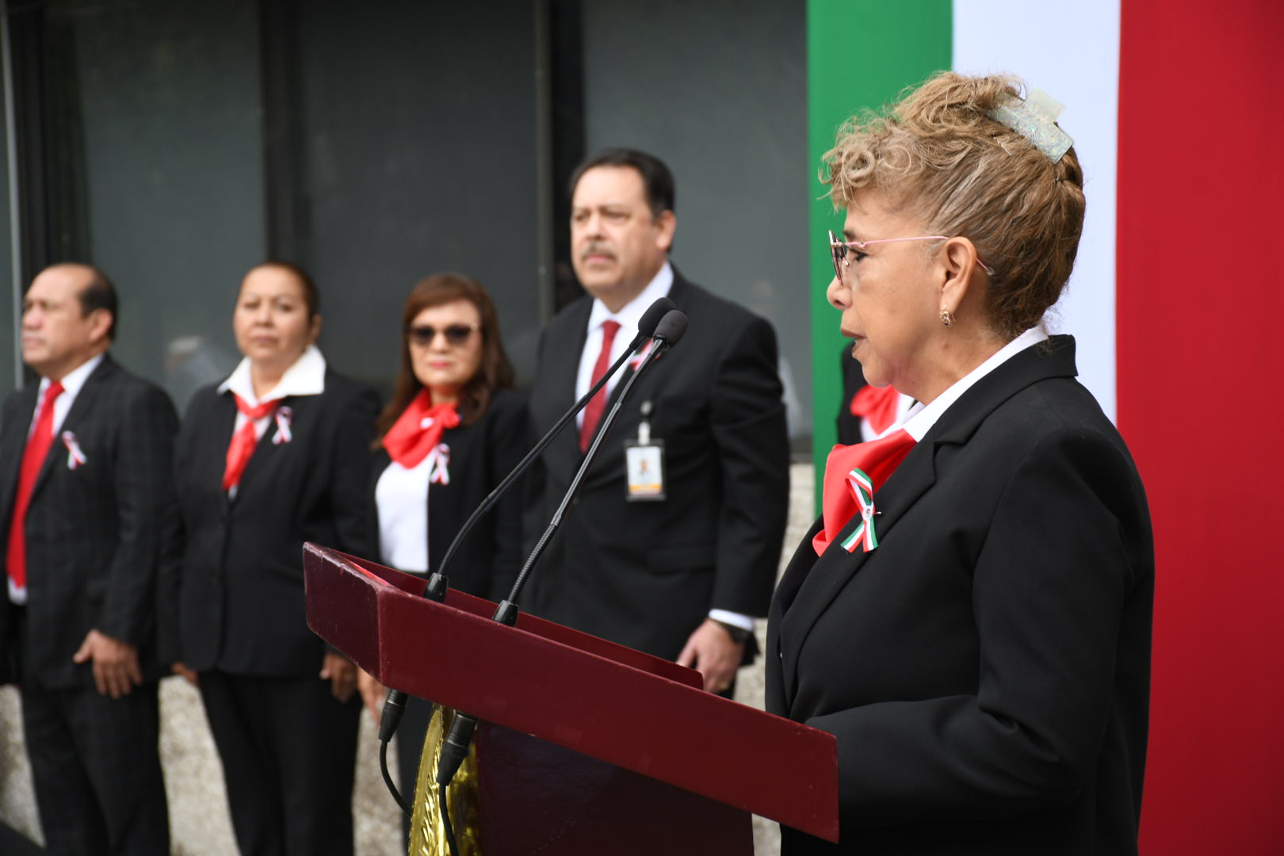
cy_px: 428
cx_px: 642
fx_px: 4280
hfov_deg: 17.1
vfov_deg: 11.4
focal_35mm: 120
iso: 250
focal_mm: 80
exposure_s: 1/125
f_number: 7.1
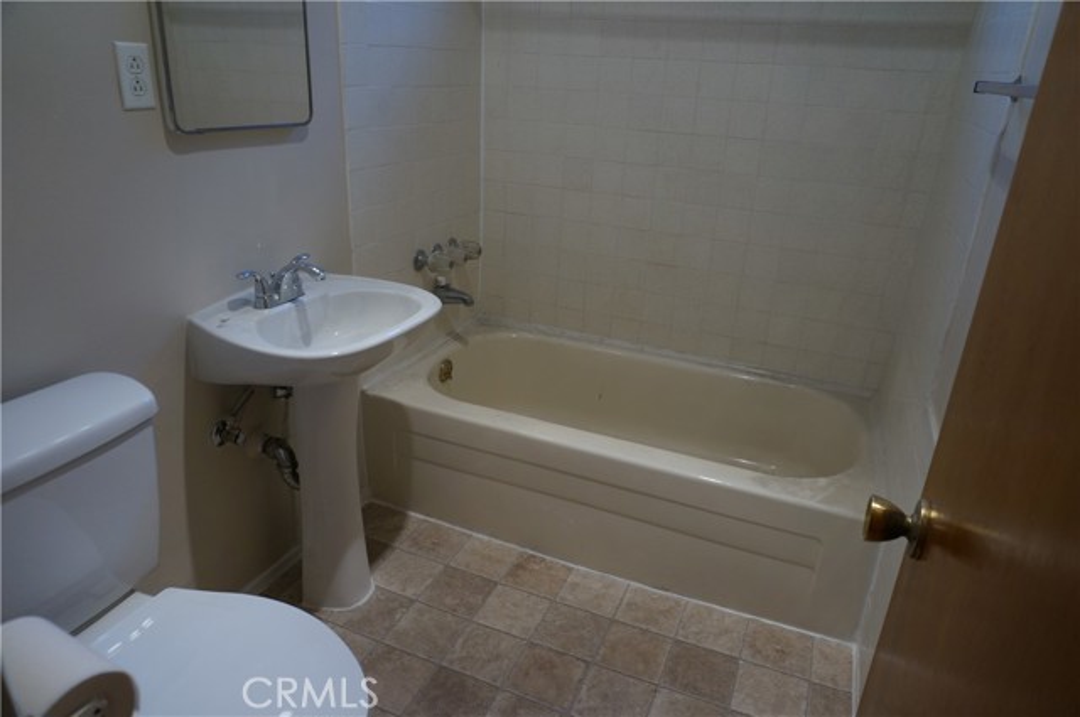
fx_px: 719
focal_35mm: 24
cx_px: 540
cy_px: 358
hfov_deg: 73.8
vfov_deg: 53.0
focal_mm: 16
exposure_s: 1/60
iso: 200
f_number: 4
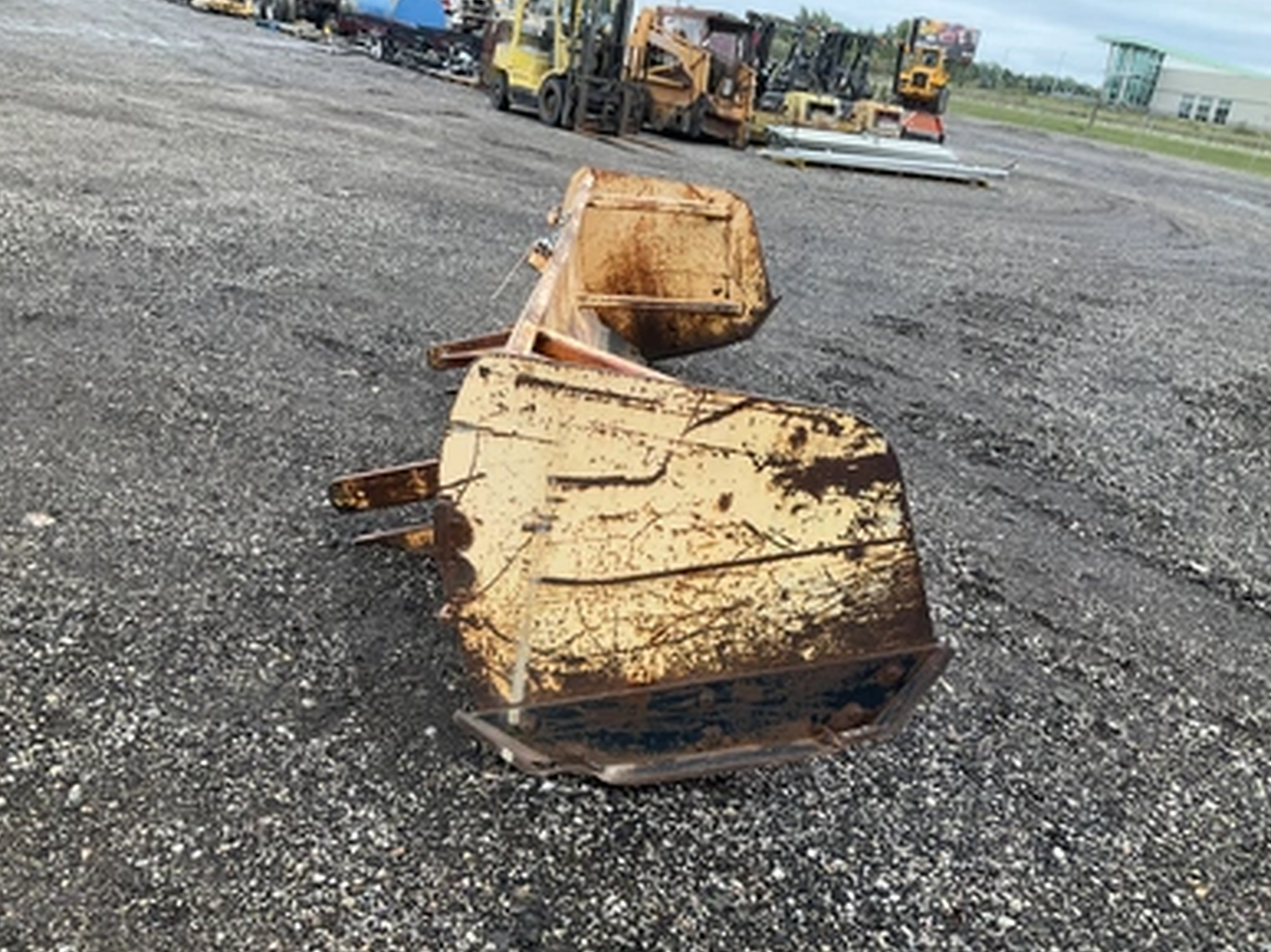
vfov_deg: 46.8
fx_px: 1101
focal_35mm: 30
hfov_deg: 60.0
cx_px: 634
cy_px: 473
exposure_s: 1/327
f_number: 1.8
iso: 25
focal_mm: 3
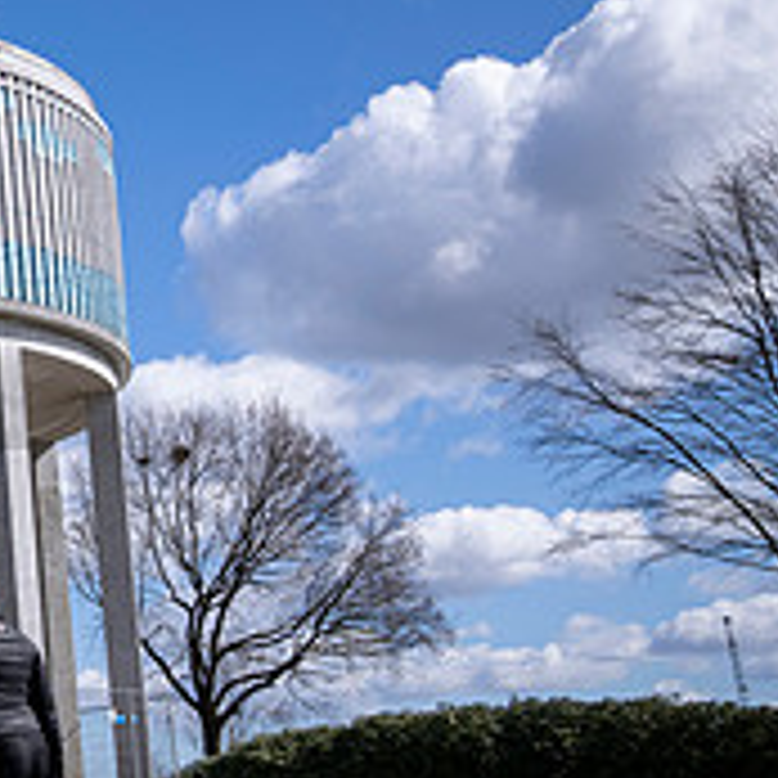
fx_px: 2034
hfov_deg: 18.6
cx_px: -454
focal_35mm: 80
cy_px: 218
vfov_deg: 21.5
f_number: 5.6
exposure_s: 1/1000
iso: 200
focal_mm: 28
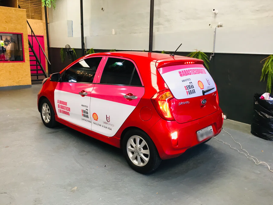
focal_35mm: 29
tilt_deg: -12.1
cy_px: 102
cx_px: 136
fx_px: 229
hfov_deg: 61.7
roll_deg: -1.1
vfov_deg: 48.2
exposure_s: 1/30
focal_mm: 4.15
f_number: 2.2
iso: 40
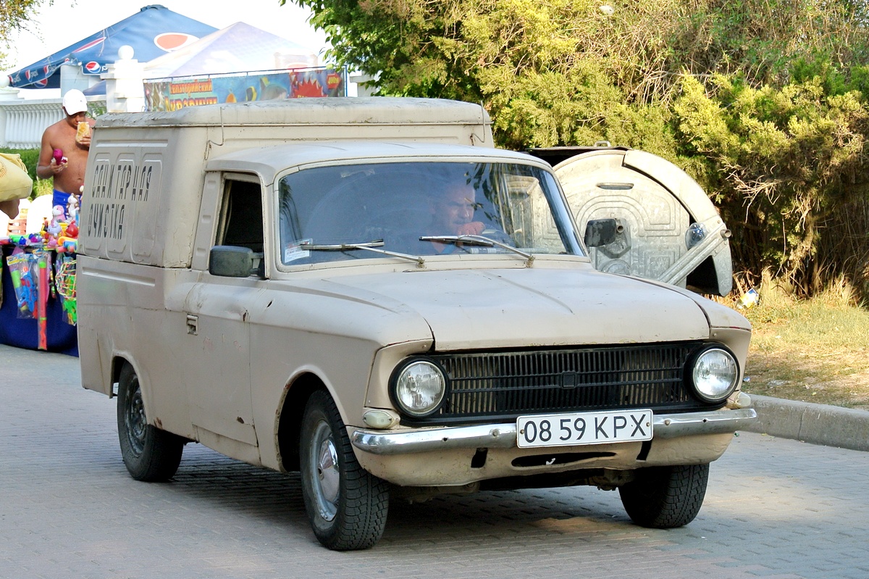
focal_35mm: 86
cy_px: 290
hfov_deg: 23.7
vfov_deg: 15.9
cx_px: 434
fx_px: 2075
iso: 100
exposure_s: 1/320
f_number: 4
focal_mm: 31.9
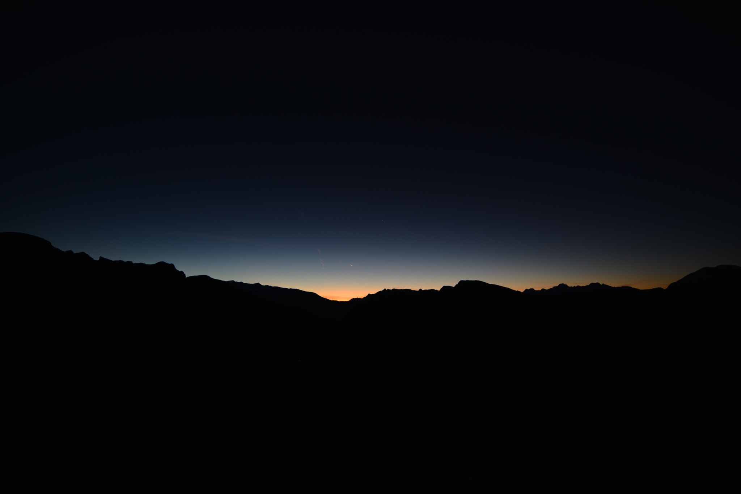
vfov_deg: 81.3
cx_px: 370
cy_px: 247
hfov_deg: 104.2
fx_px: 288
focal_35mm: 14
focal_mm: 14
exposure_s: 1/2
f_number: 6.3
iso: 160
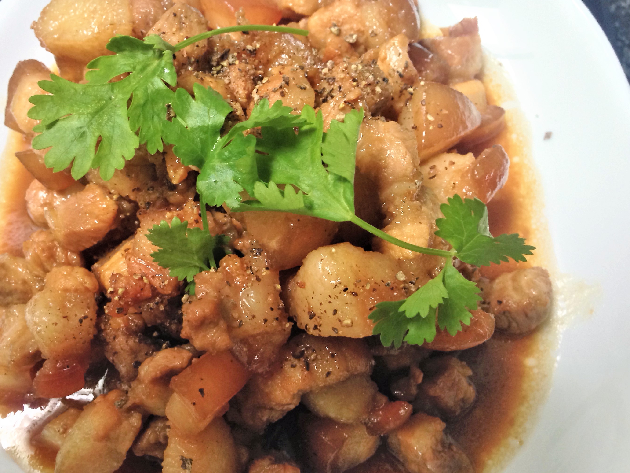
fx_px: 728
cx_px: 268
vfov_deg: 35.9
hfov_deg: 46.7
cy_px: 257
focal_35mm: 40
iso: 100
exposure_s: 1/20
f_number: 2.4
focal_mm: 4.12
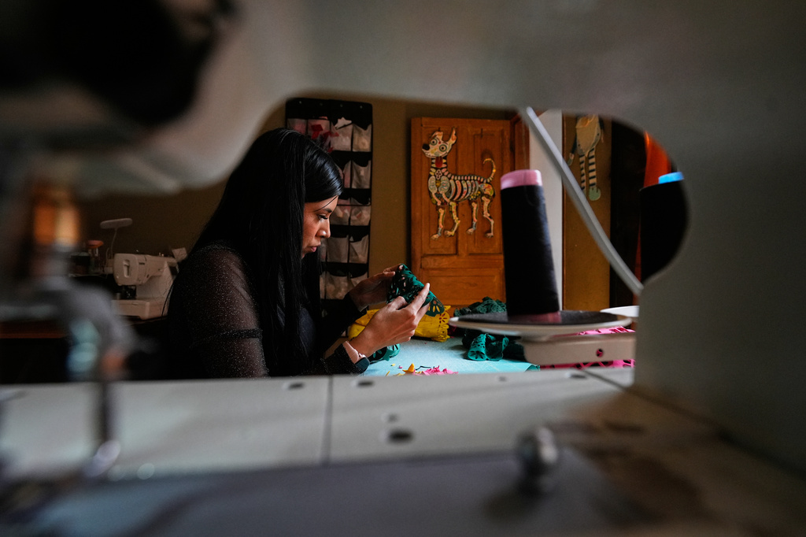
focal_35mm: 18
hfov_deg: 90.0
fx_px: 403
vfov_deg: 67.3
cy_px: 268
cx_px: 403
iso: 2000
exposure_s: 1/400
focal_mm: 18
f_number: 5
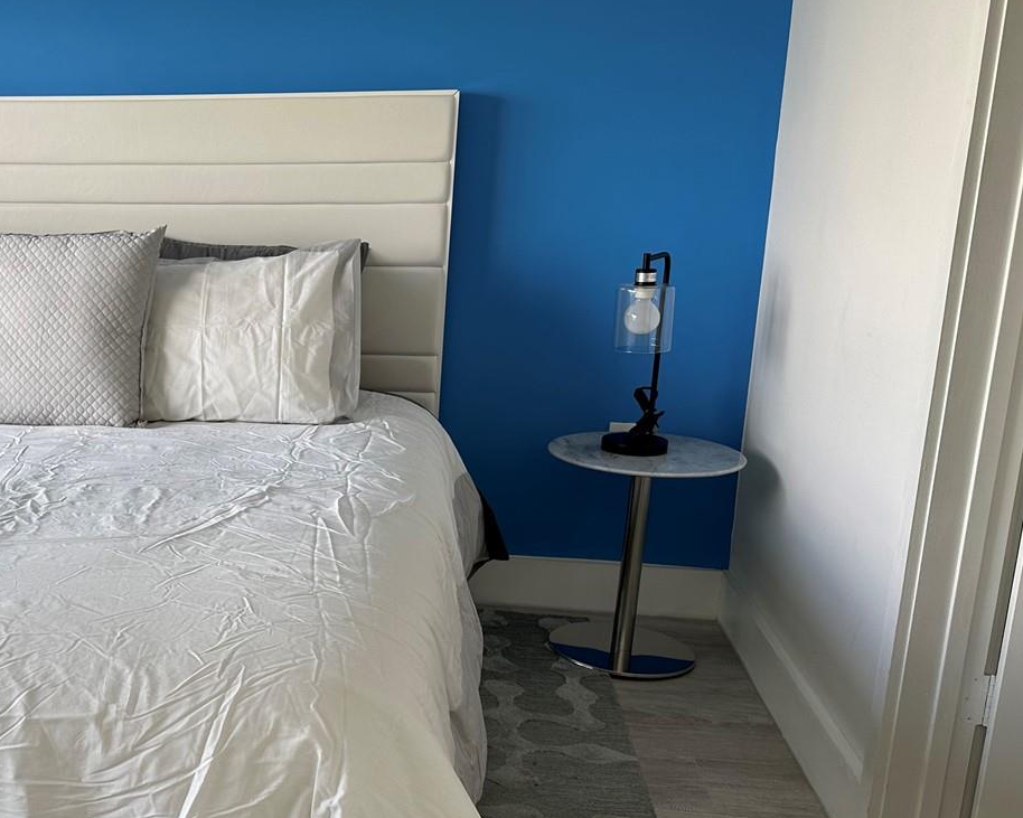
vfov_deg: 36.4
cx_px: 157
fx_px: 1241
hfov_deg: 42.1
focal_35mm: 41
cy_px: 480
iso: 64
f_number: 1.78
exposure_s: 1/121
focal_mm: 6.86
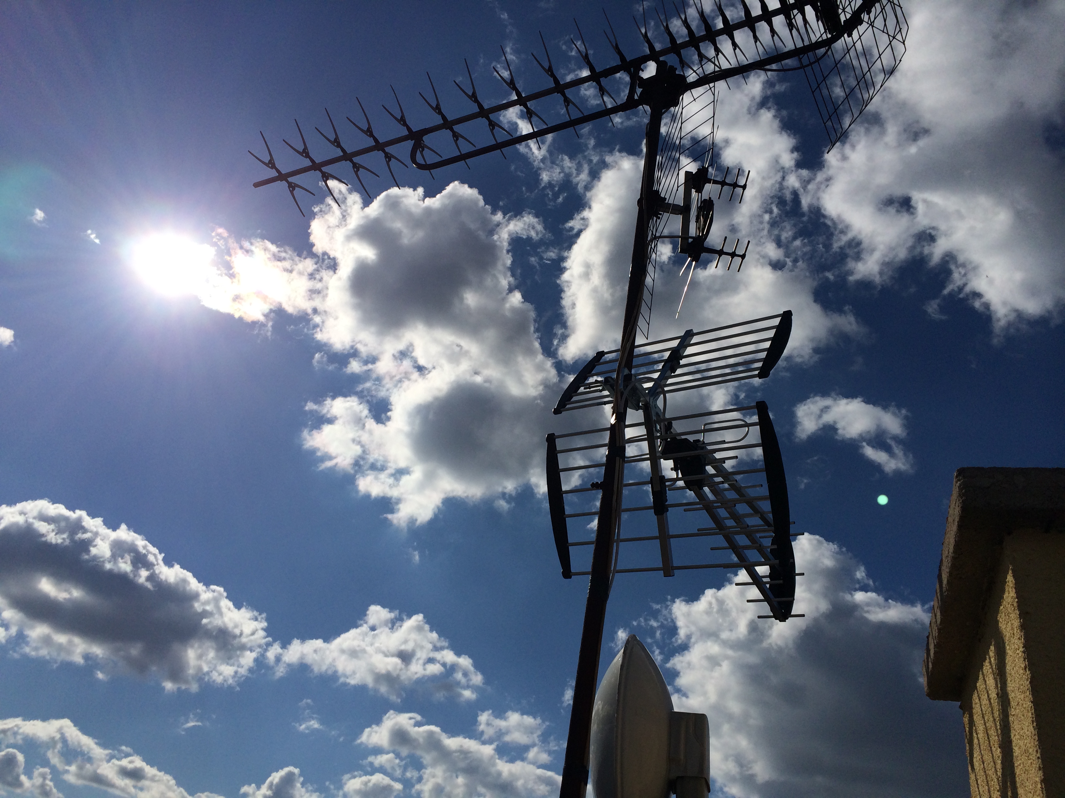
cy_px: 399
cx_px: 532
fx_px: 923
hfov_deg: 60.0
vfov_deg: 46.8
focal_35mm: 30
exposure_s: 1/13699
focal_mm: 4.12
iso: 40
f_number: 2.2
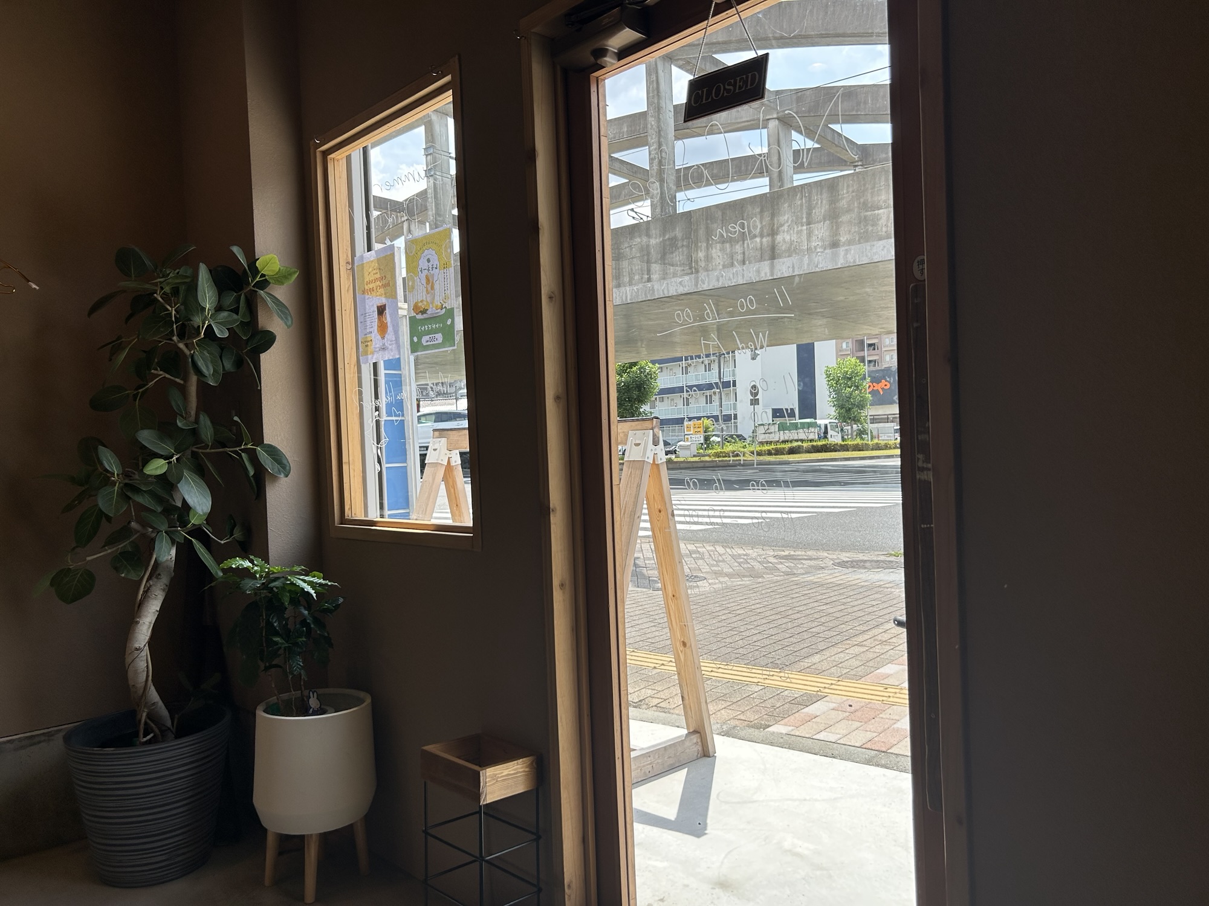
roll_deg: +2.5
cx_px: 604
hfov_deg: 67.3
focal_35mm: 26
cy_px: 453
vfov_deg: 53.1
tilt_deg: -0.8
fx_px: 908
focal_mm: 5.7
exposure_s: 1/1238
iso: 50
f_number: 1.5
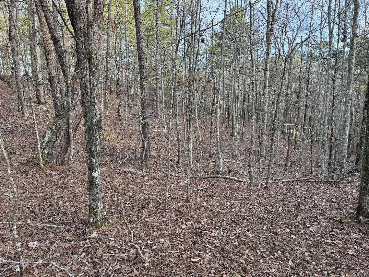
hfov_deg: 71.6
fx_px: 256
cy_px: 138
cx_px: 184
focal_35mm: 24
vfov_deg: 56.8
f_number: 1.78
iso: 80
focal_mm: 6.76
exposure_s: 1/198
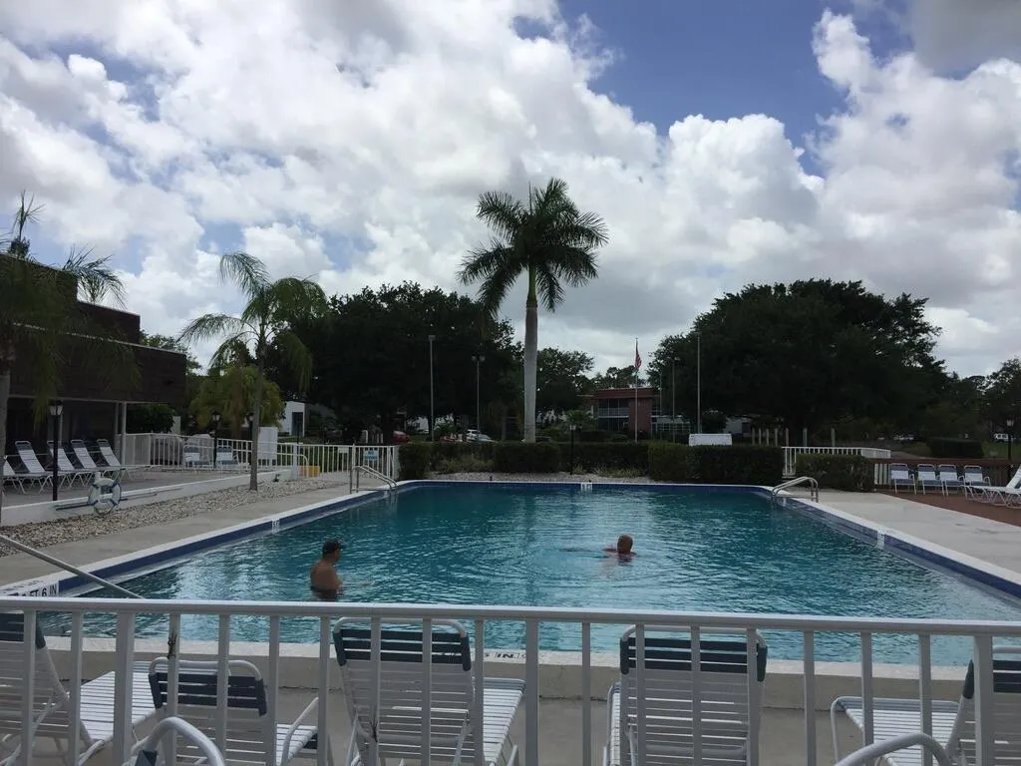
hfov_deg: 61.7
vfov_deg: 48.2
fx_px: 855
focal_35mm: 29
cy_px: 383
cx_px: 510
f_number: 2.2
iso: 32
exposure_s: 1/3968
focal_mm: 4.15
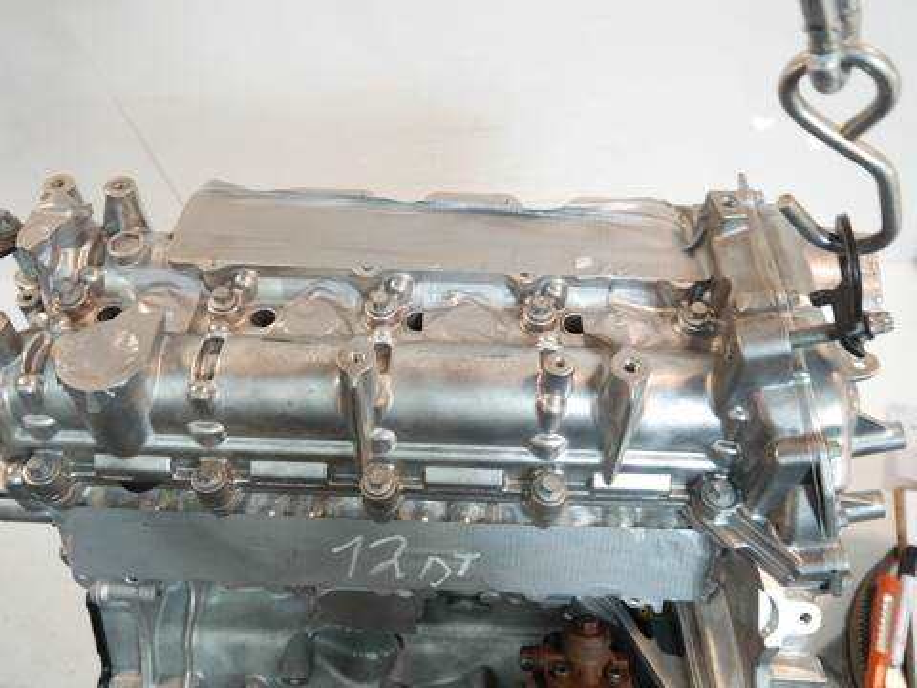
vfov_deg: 49.7
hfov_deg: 63.4
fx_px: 742
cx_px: 458
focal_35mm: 28
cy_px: 344
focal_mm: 14
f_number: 3.5
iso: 320
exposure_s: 1/60
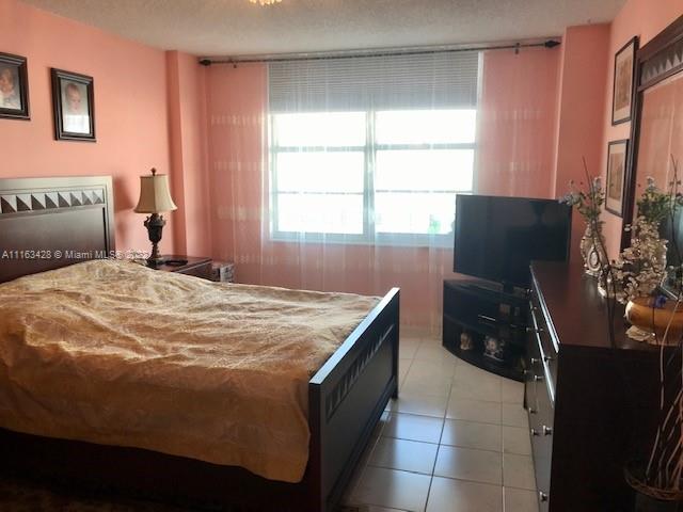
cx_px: 342
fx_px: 552
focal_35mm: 28
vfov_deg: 49.7
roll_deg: -0.3
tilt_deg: -6.7
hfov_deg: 63.4
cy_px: 256
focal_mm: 3.99
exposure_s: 1/60
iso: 25
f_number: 1.8
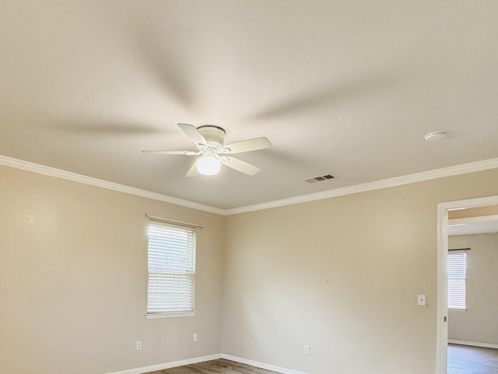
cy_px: 276
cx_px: 207
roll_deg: -2.1
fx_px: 345
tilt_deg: +0.6
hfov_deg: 71.1
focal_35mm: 24
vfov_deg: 54.4
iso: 320
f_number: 2.2
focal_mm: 2.22
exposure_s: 1/60
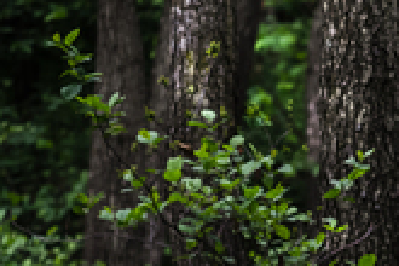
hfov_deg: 5.6
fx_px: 4034
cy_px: 285
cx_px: 665
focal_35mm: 364
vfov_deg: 3.8
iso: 320
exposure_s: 1/100
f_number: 4.5
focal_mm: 100
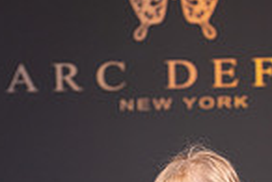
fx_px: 2370
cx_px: 193
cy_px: 388
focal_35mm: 313
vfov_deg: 4.3
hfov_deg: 6.6
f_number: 5.6
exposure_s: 1/400
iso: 2000
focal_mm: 102
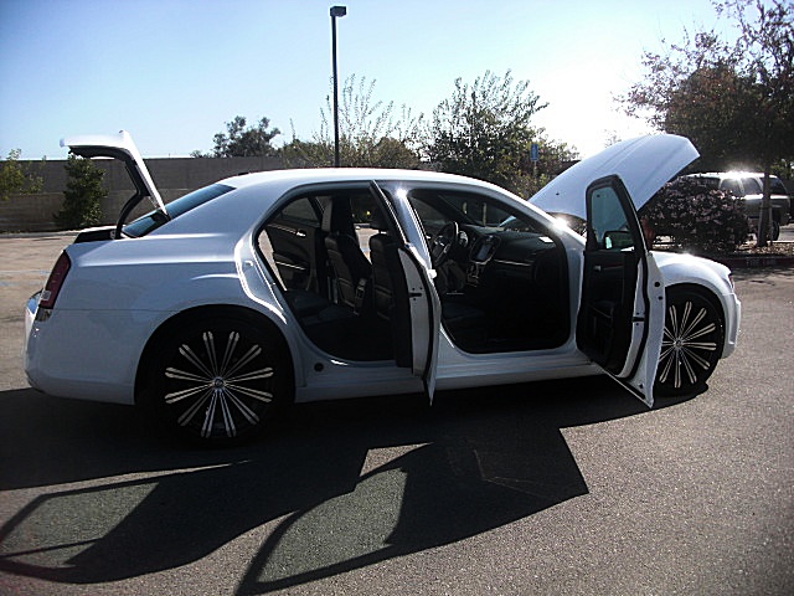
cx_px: 397
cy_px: 298
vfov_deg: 39.7
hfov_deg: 51.4
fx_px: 826
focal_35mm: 36
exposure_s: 1/640
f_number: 2.8
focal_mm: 6.3
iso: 50
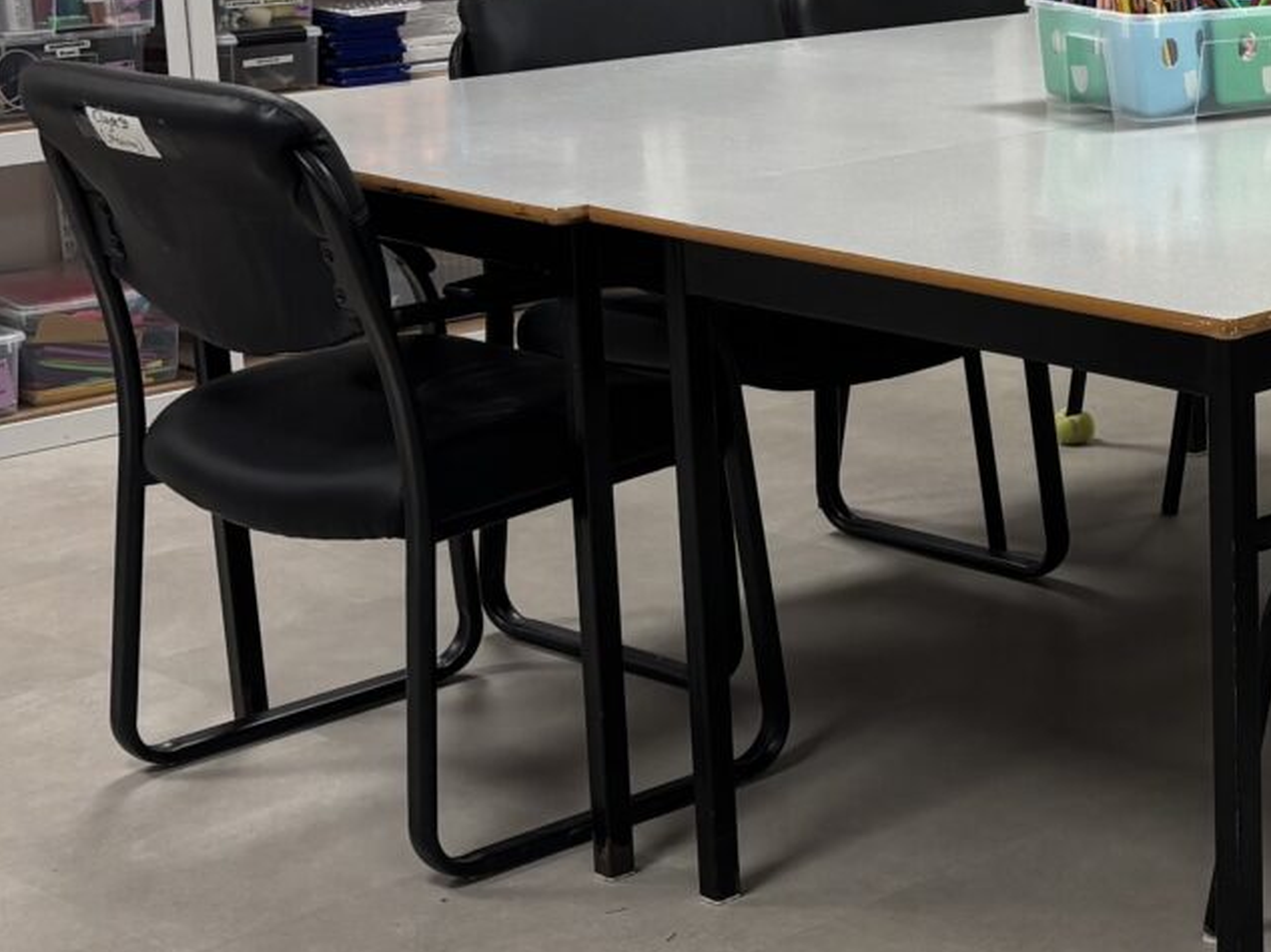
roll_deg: -0.4
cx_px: 1536
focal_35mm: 84
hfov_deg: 21.6
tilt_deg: -11.3
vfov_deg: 17.5
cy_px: 295
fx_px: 3083
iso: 80
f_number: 1.6
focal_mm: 5.96
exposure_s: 1/60
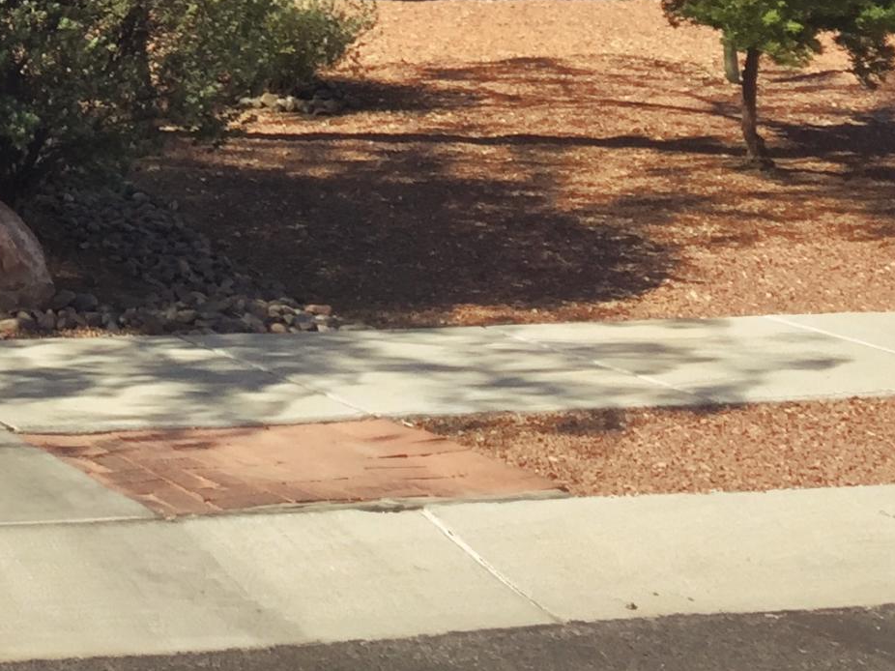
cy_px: -389
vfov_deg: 14.5
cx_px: -452
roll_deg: -0.8
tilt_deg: +8.3
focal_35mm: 94
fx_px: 2430
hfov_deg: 18.5
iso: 32
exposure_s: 1/1364
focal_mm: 4.15
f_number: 2.2
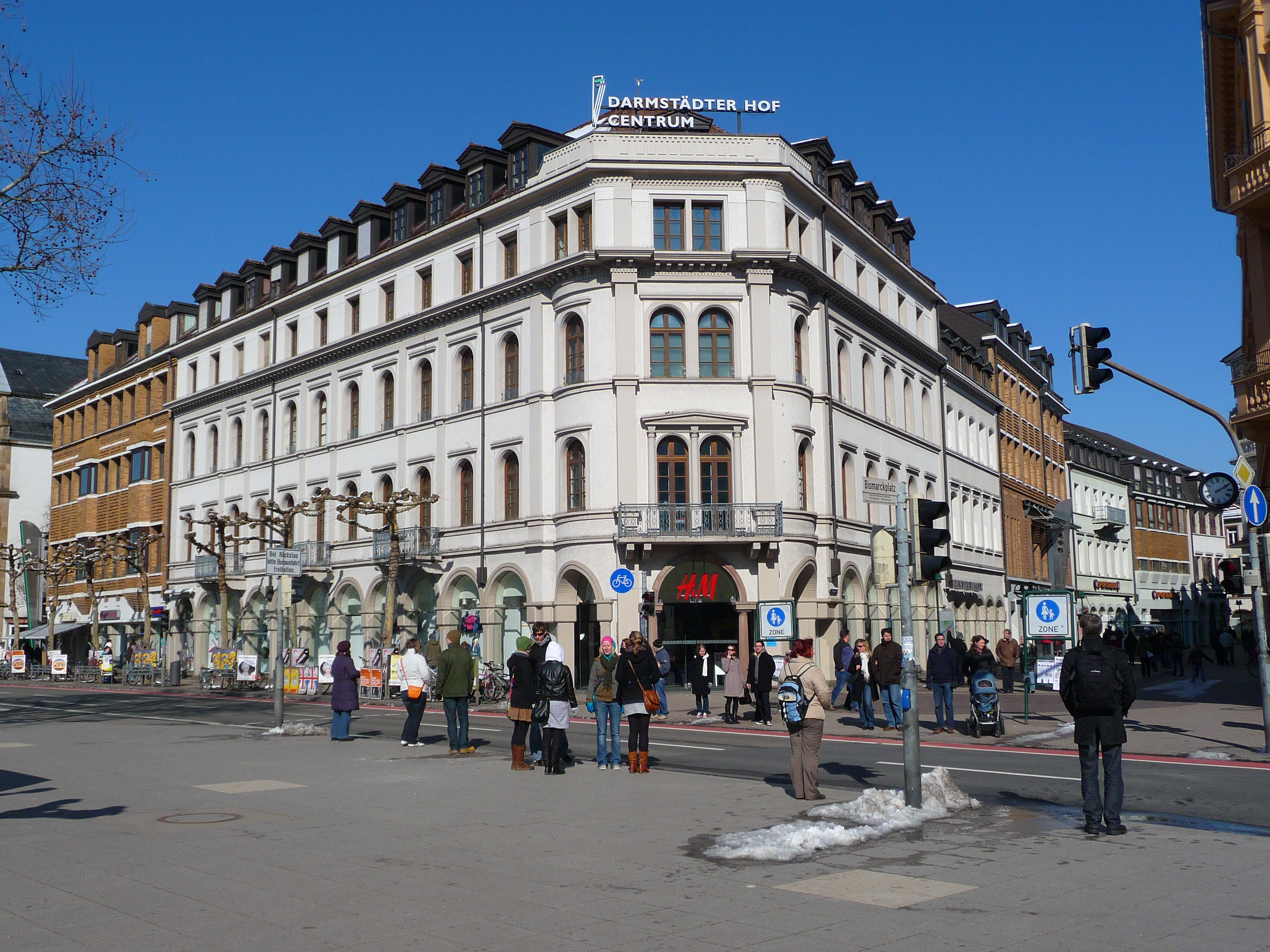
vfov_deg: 41.8
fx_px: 1247
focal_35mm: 34
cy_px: 476
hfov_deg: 54.0
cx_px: 635
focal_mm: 5.6
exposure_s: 1/400
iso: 100
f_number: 9
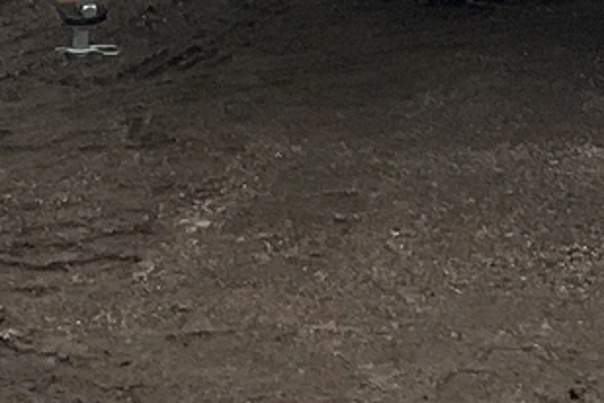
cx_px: 868
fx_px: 3271
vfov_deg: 6.4
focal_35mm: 195
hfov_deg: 10.2
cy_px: -873
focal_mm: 3
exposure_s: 1/216
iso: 20
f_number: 1.8
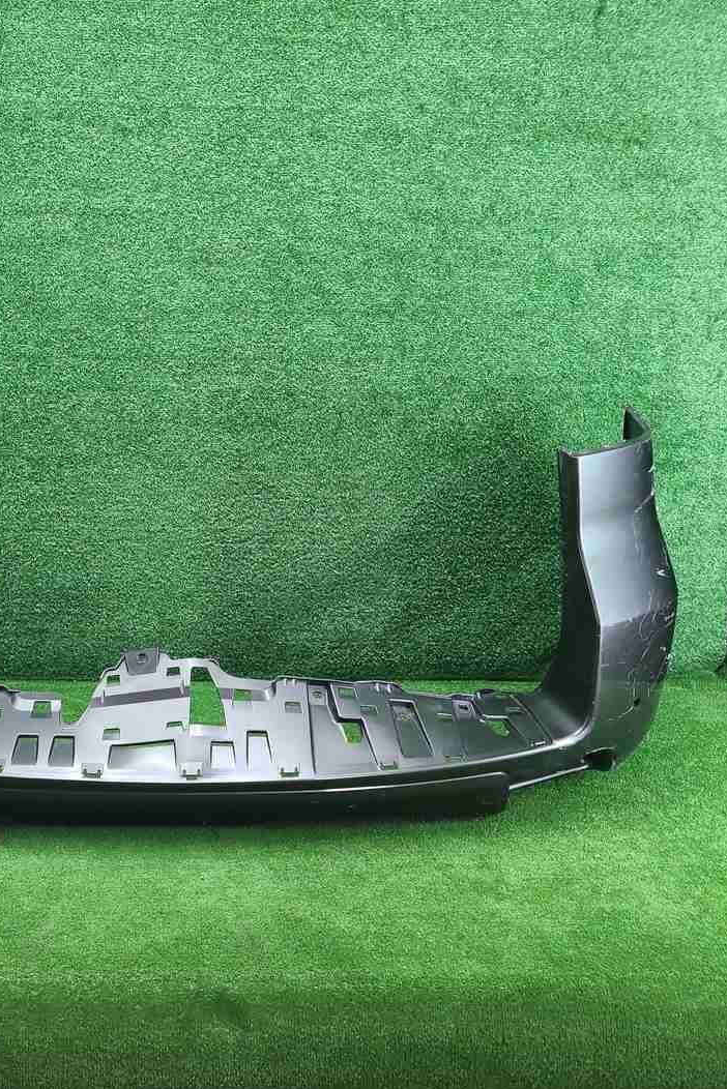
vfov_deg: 51.9
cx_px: 153
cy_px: 552
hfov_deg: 34.9
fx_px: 1120
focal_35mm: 37
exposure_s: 1/50
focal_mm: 5.4
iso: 225
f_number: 1.8
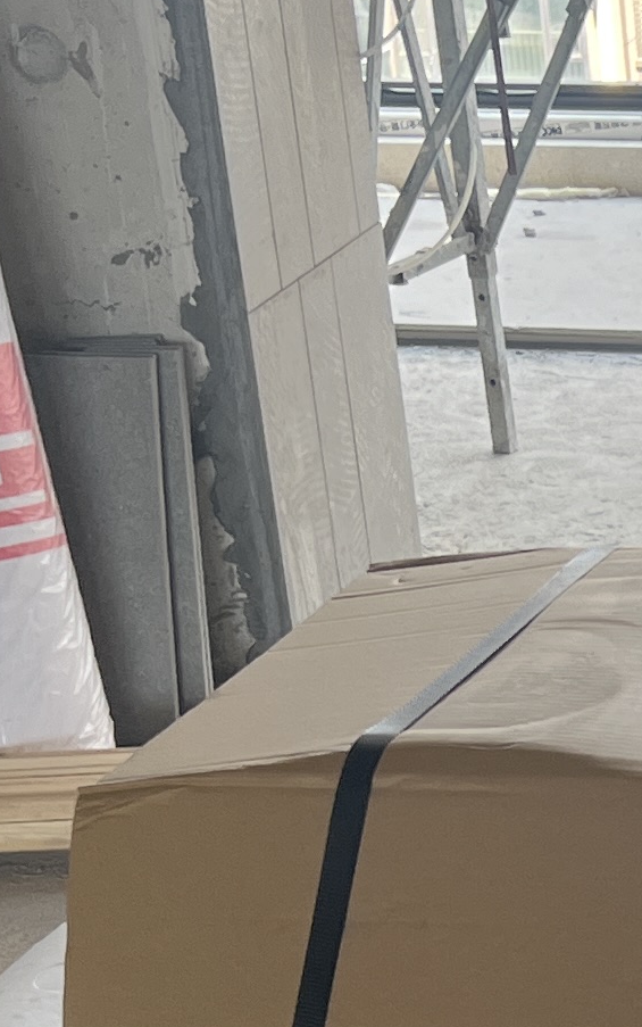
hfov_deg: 10.0
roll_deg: +2.1
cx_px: 1241
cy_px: 1107
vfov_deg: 16.5
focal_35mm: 123
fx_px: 3441
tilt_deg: -27.0
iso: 40
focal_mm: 5.7
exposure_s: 1/231
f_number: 1.5
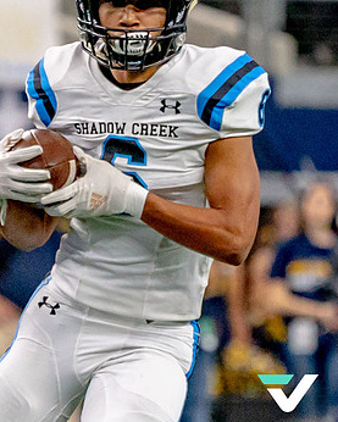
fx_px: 19223
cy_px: 183
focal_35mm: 1538
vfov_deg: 1.3
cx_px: 41
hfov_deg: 1.0
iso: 6400
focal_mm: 400
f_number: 5.6
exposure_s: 1/2000
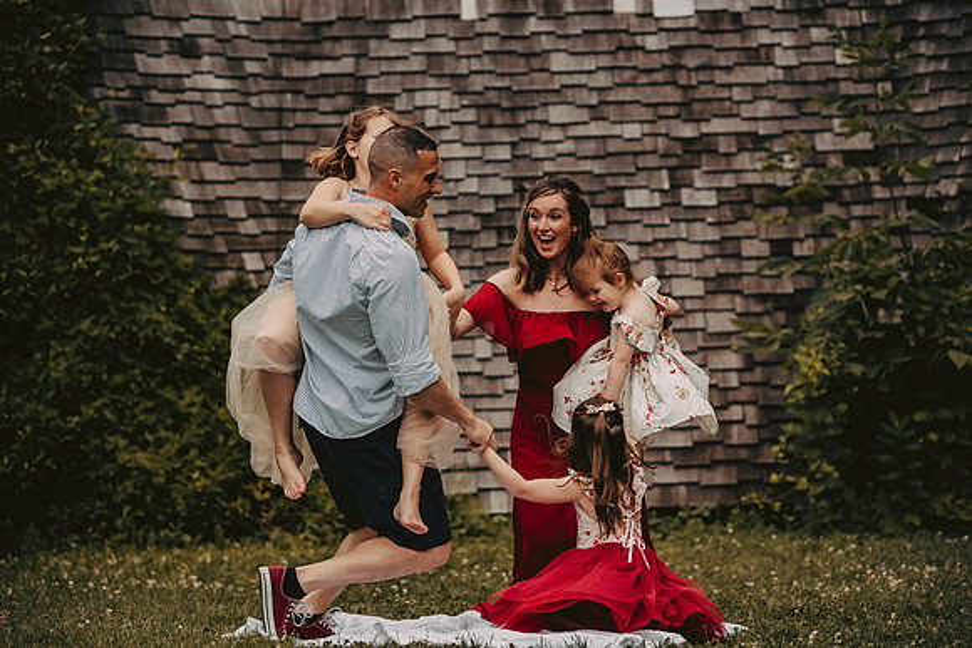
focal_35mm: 110
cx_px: 486
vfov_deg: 12.5
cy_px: 324
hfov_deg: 18.6
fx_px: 2971
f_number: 2.8
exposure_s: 1/4000
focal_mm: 110
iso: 640
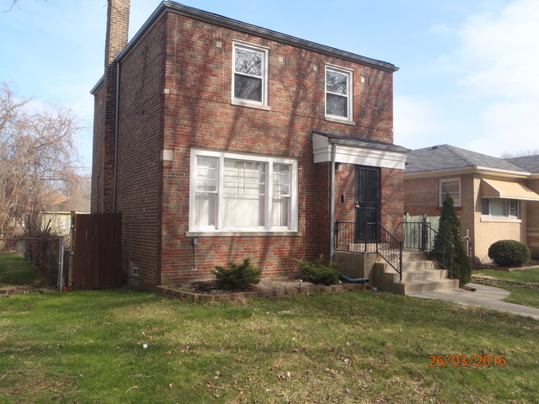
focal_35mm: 28
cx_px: 270
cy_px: 202
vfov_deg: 49.7
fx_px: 436
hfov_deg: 63.4
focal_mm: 5
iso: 80
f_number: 4.5
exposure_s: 1/250
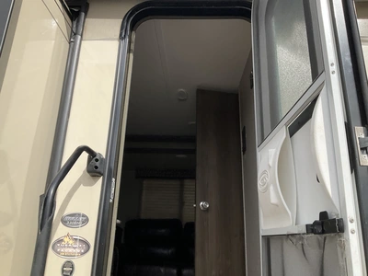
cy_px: 138
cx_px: 184
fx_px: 308
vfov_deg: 48.2
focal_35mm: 29
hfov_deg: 61.7
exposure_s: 1/1168
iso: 25
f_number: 1.8
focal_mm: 3
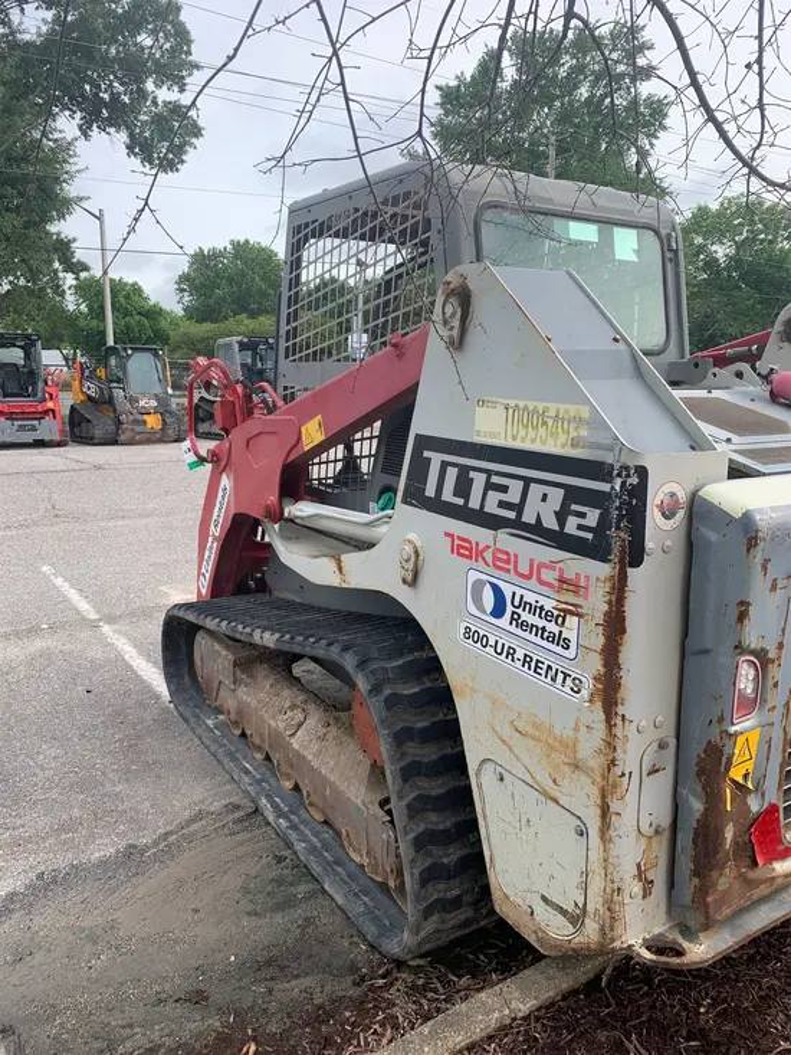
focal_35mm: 26
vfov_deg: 67.3
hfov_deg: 53.1
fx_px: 792
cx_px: 396
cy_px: 528
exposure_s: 1/558
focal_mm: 4.25
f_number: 1.8
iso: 25
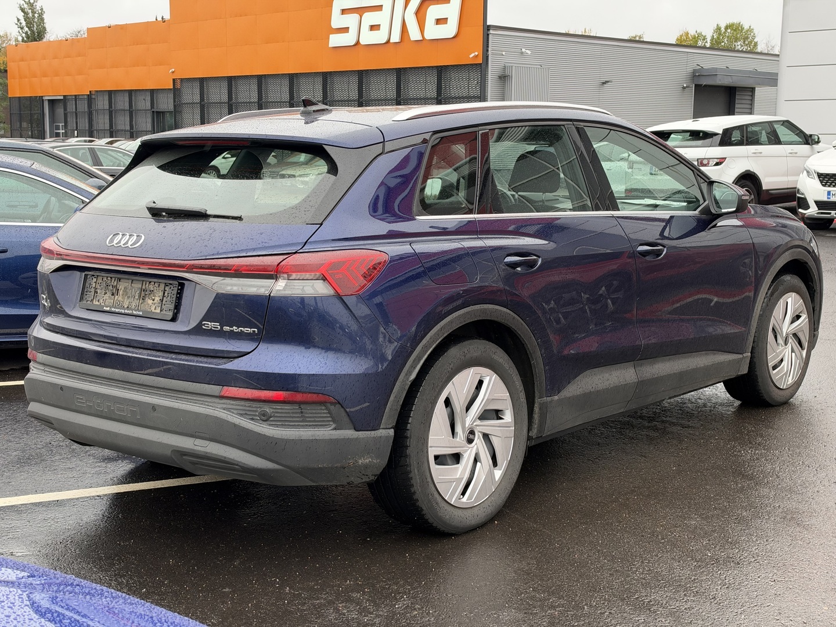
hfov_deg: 39.7
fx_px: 1159
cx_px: 418
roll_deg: -0.6
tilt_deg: -7.1
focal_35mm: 48
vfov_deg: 30.3
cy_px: 314
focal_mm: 6.93
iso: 80
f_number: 1.8
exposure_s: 1/147
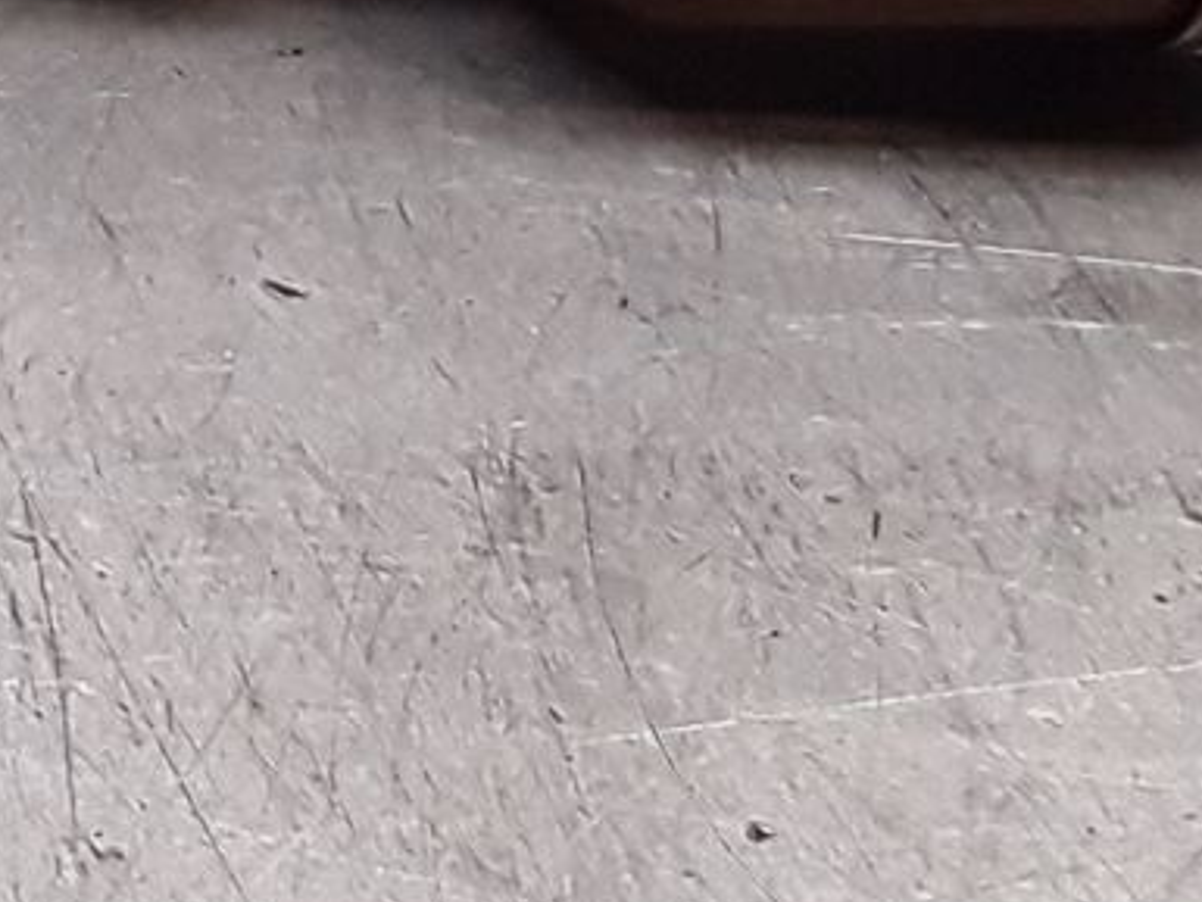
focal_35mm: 149
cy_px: -400
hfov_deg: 12.3
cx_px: -821
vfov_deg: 9.7
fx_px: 5175
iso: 100
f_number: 1.9
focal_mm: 2.91
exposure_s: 1/100
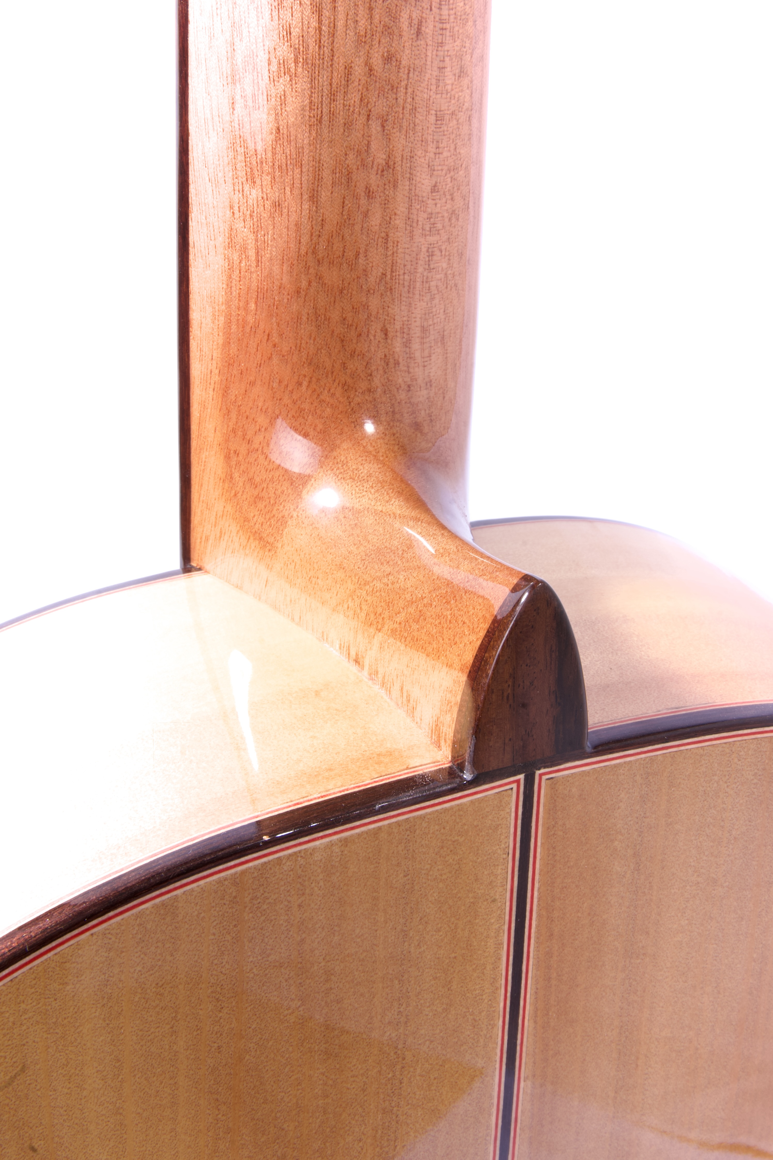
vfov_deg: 65.5
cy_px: 580
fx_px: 902
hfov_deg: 46.4
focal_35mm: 28
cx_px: 386
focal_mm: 28
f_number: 22
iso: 100
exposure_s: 1/50
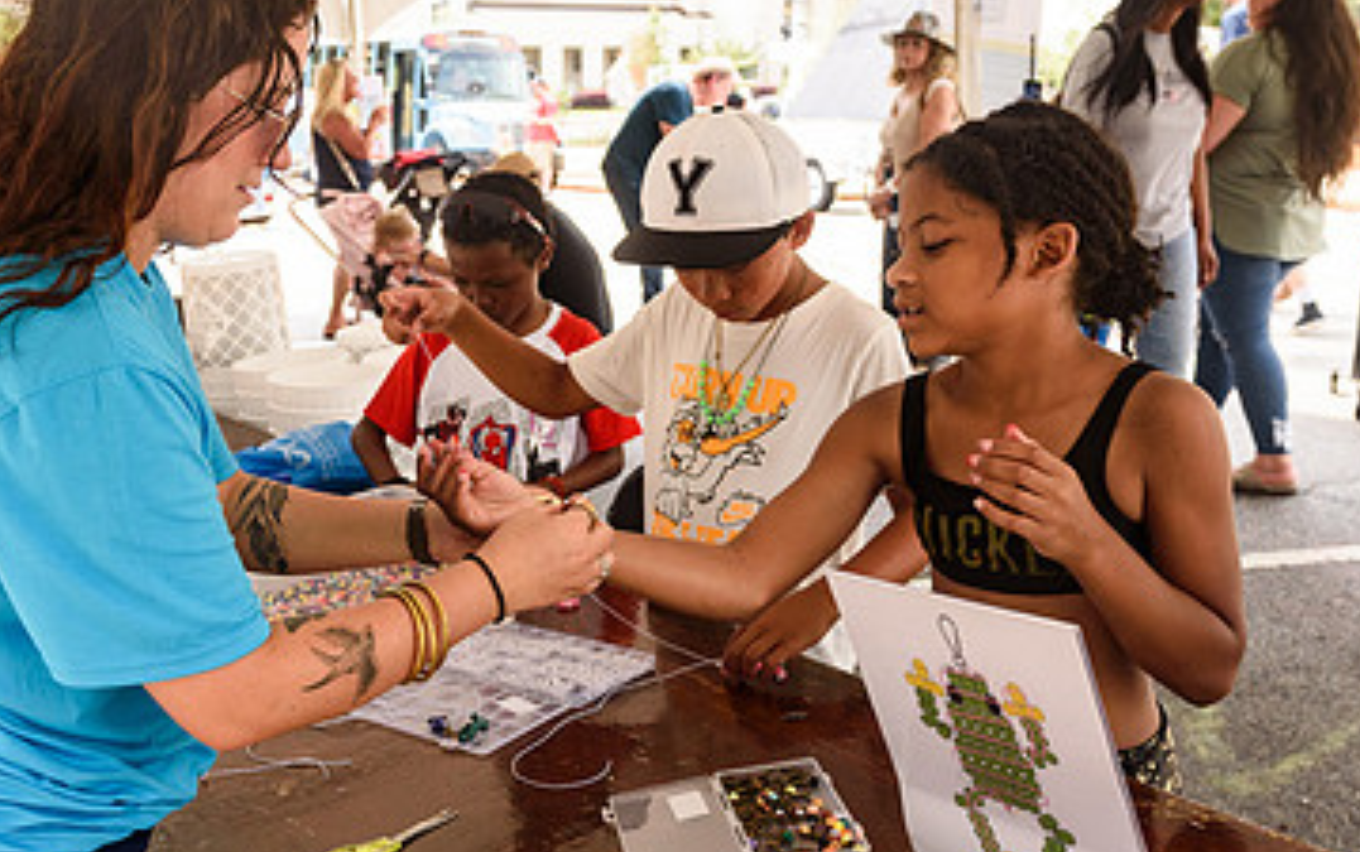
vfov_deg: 29.9
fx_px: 1595
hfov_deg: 46.0
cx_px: 576
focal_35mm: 43
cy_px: 406
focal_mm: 24
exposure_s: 1/400
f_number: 5
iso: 200
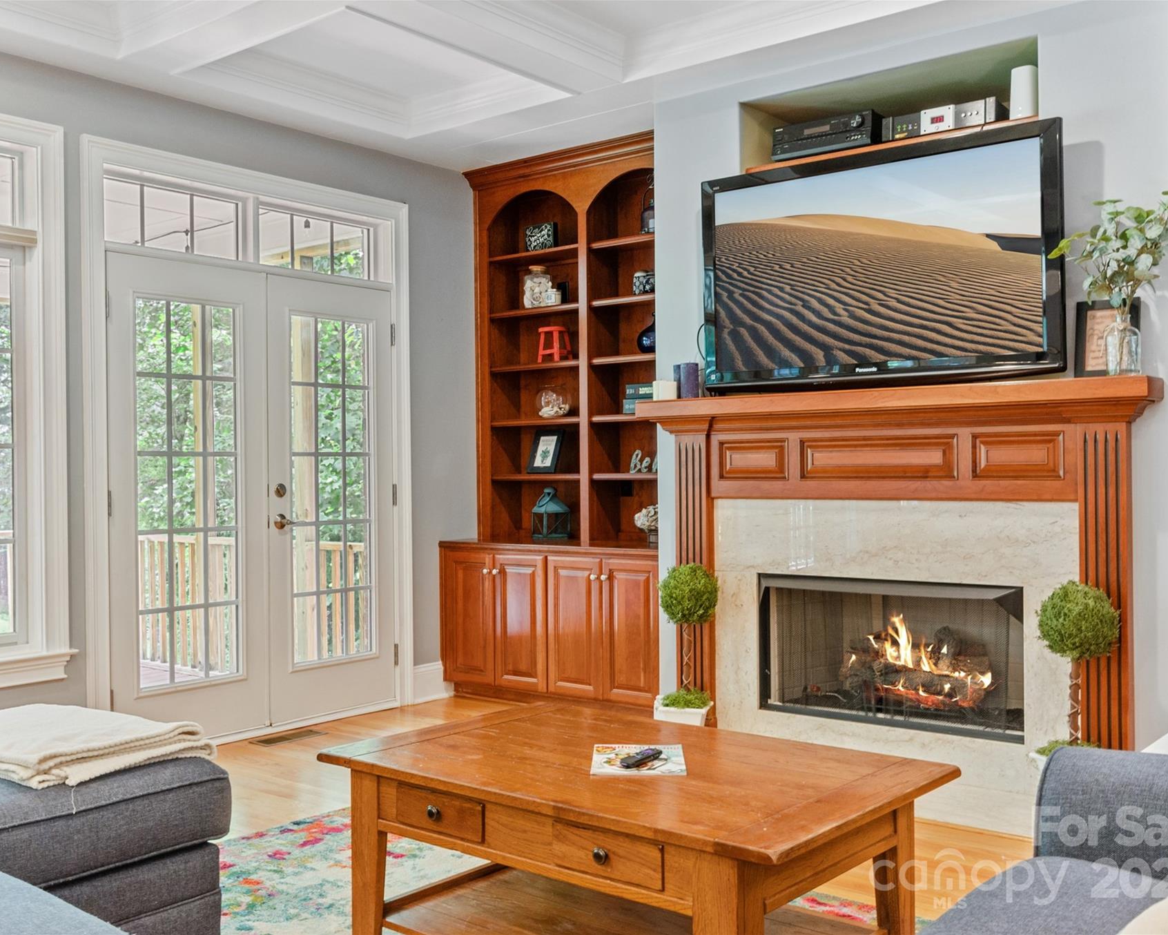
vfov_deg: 43.4
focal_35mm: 34
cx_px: 552
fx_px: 1175
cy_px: 468
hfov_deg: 52.8
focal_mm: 20
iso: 250
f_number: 8
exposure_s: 1/1.25
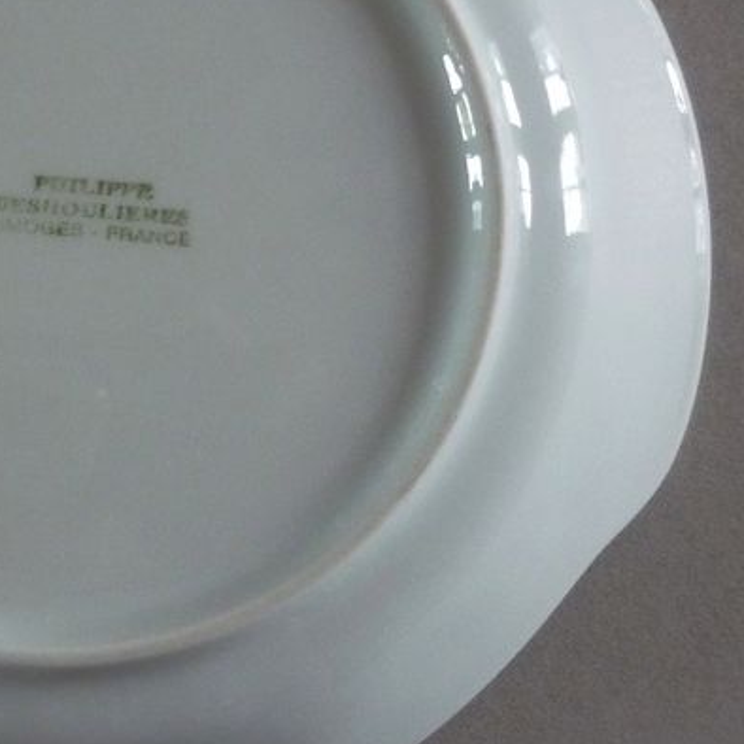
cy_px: 262
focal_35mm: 74
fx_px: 1799
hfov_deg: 22.6
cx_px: 26
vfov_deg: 23.3
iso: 320
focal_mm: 5.5
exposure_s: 1/30
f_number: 2.8
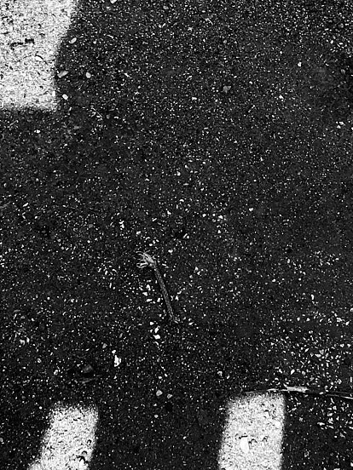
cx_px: 224
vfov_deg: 23.1
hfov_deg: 17.5
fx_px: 1142
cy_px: 127
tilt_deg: -60.5
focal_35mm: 84
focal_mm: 4.15
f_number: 2.2
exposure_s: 1/530
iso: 25
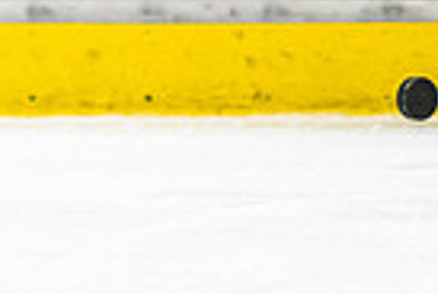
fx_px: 17790
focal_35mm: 1459
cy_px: -177
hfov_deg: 1.4
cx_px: 764
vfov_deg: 0.9
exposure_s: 1/640
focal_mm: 165
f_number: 2.8
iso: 2800
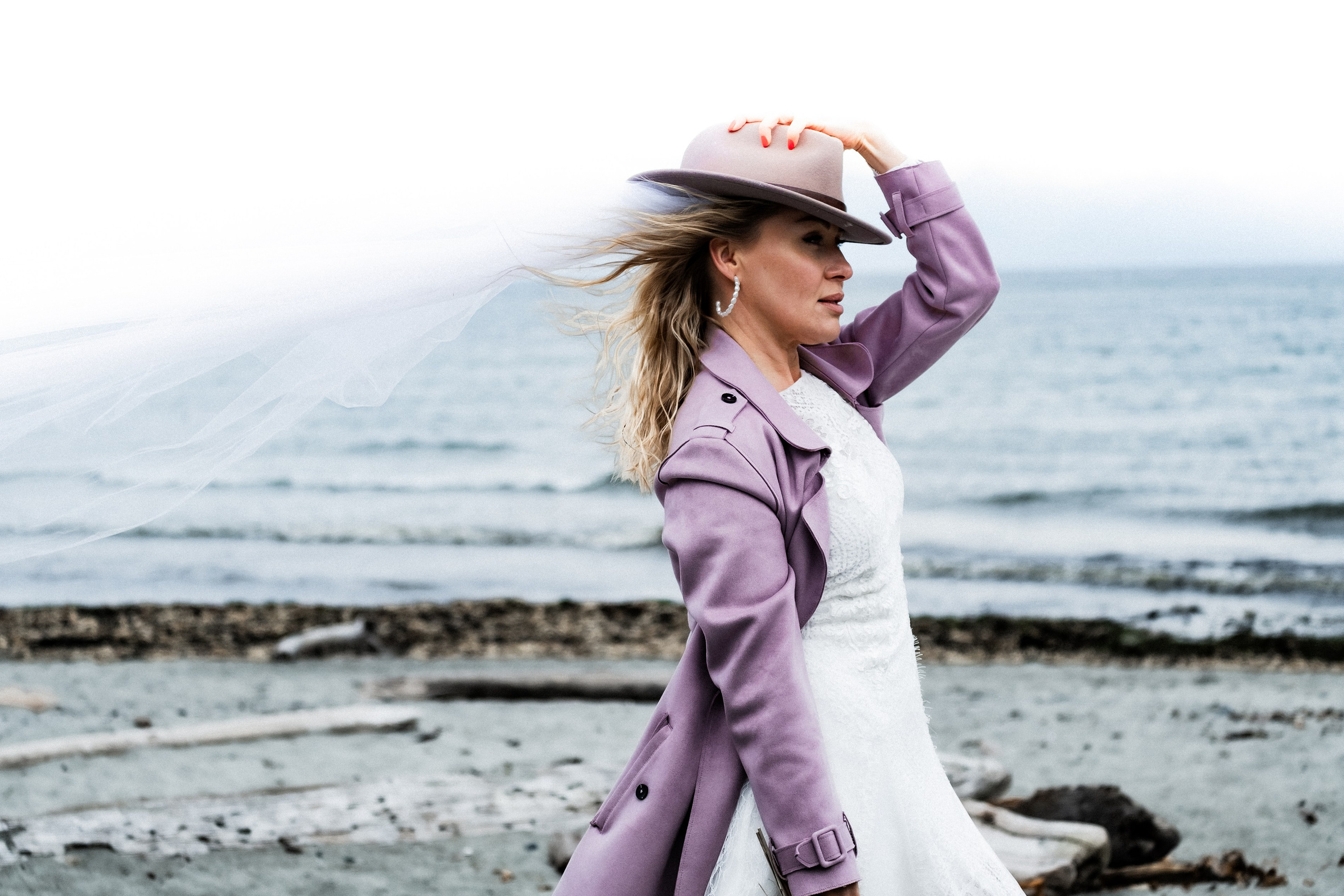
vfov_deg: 15.2
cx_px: 642
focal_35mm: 90
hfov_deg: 22.6
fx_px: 3360
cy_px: 453
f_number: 3.5
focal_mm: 55
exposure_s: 1/500
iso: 320
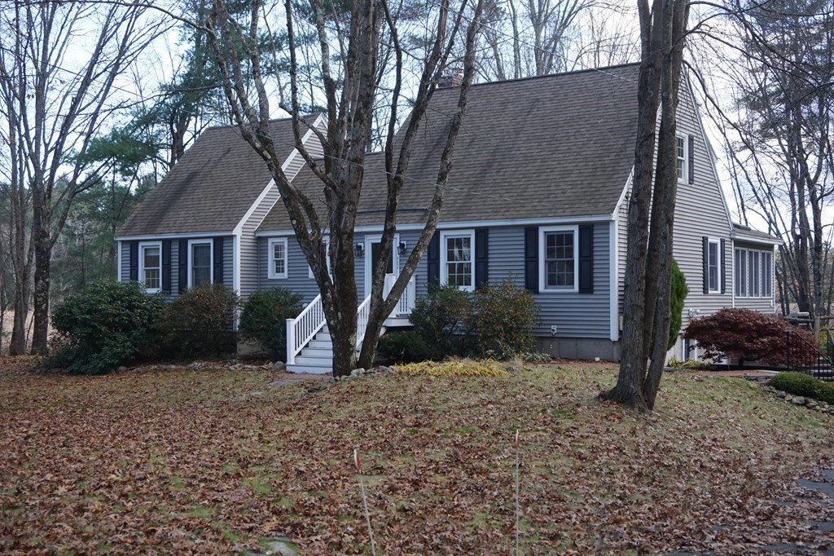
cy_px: 278
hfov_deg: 45.0
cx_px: 417
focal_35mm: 44
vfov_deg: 30.8
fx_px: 1007
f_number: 6.3
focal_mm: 29
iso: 250
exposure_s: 1/100
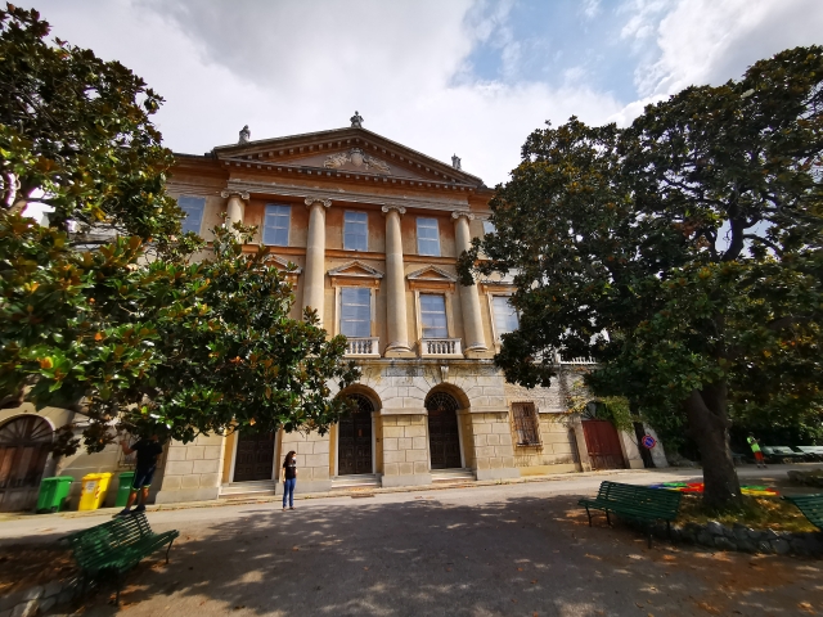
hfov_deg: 94.5
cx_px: 412
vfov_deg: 78.1
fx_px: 380
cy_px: 308
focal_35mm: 16
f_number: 2.2
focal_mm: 2.35
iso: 50
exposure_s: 1/1361
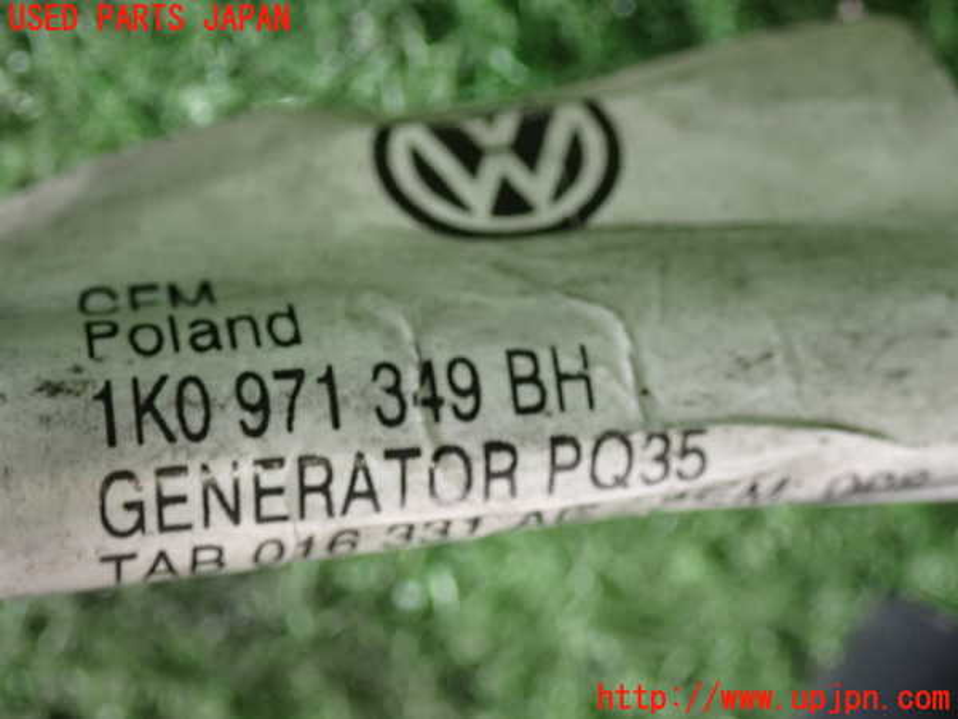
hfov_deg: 23.8
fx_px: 2269
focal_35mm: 82
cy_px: 360
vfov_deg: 18.0
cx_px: 479
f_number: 4.3
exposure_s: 1/50
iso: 800
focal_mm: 14.62
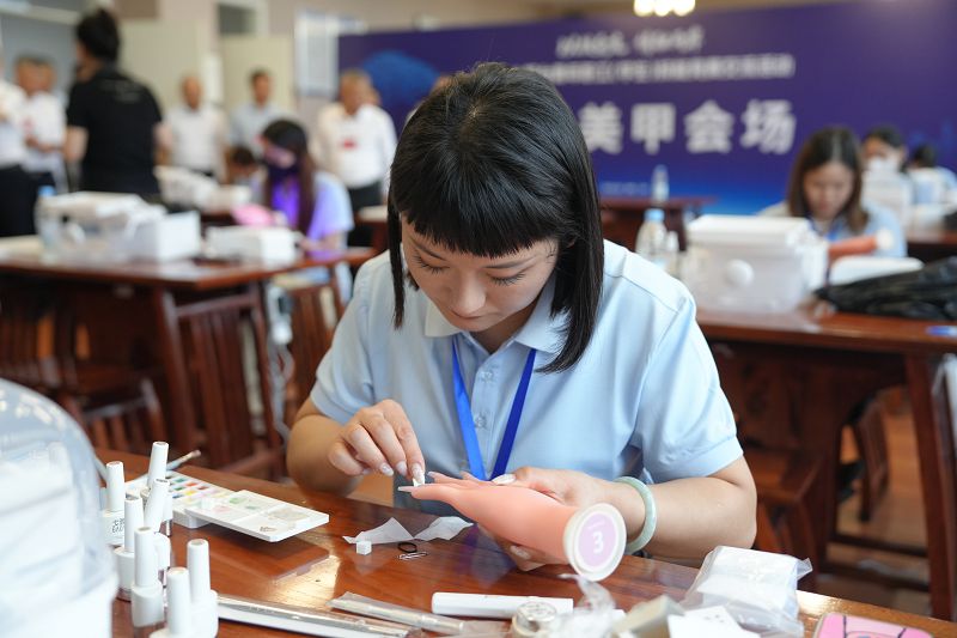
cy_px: 319
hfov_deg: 50.7
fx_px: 1010
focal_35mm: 38
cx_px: 478
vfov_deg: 35.0
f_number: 2.8
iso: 2000
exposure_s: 1/200
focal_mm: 38
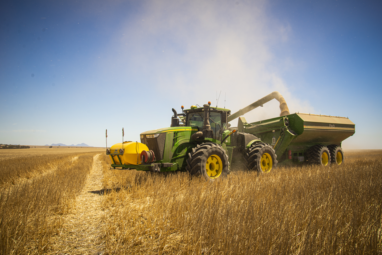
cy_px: 128
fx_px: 340
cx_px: 191
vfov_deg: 41.1
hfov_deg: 58.7
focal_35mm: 32
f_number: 9
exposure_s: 1/320
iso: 100
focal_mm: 32
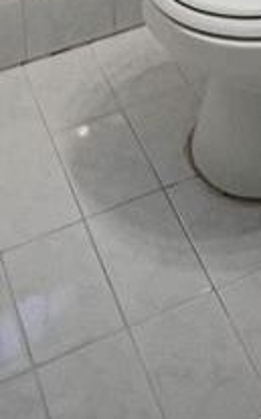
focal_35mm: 80
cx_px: 134
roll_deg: +2.2
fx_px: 912
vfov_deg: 15.7
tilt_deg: -8.9
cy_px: -549
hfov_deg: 16.3
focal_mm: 1.57
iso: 64
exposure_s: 1/120
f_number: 1.8
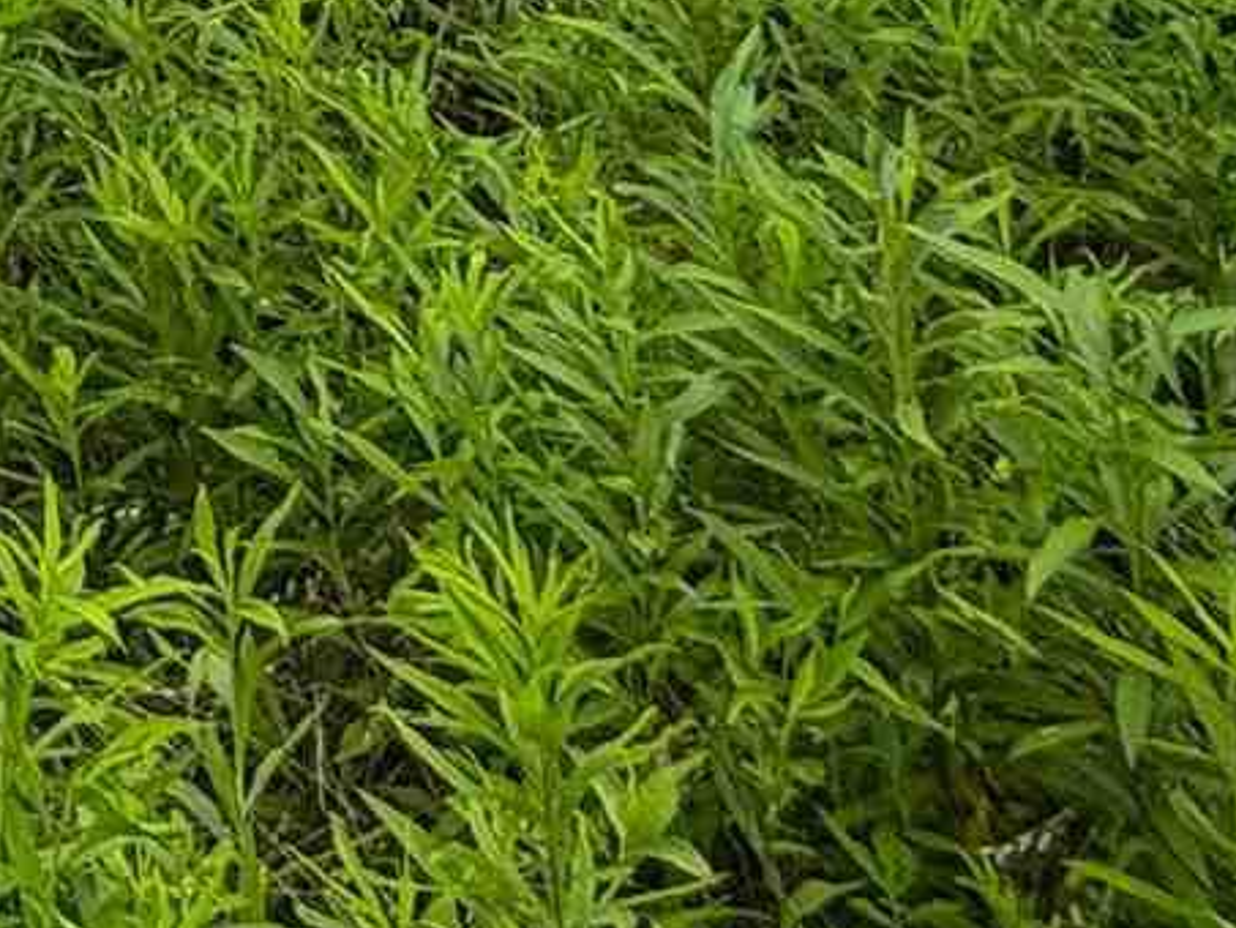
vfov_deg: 10.2
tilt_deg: +6.9
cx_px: -1359
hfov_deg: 15.6
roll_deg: -2.2
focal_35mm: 95
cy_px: -2028
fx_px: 3393
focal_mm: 2.22
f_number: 2.2
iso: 40
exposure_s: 1/751
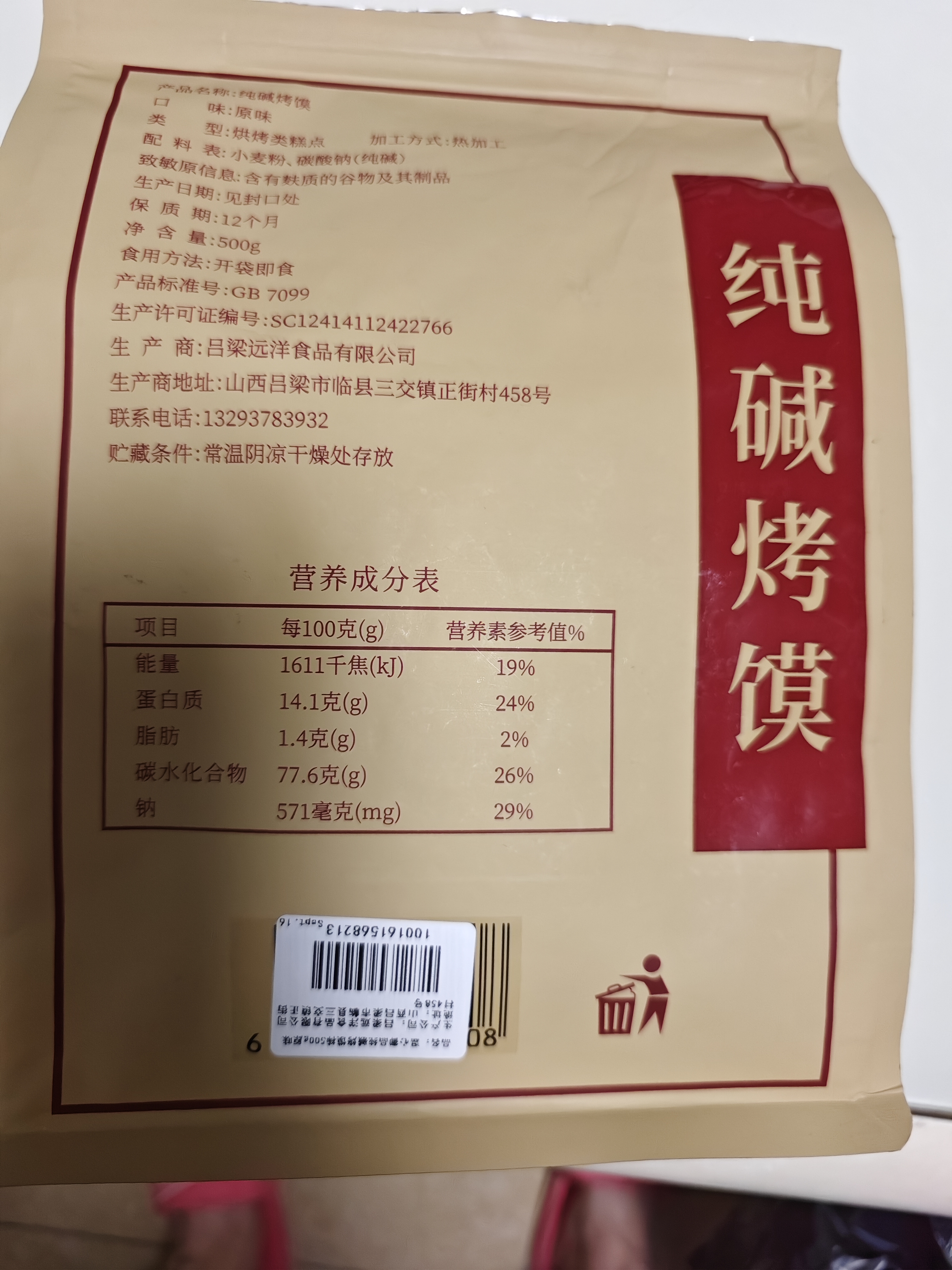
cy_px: 635
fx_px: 843
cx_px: 476
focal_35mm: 23
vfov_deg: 73.9
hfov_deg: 58.9
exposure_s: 1/625
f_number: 1.68
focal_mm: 6.45
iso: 3526
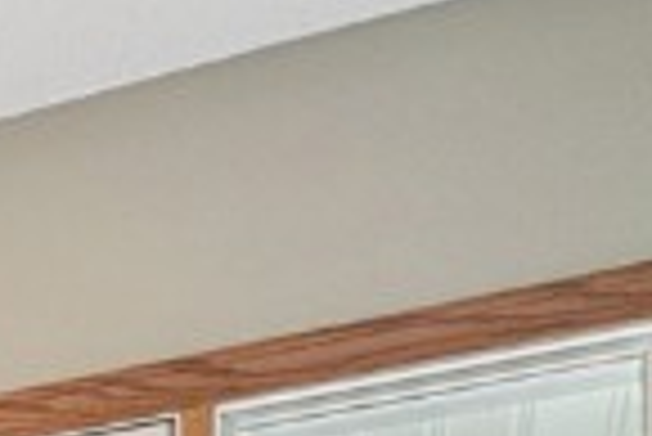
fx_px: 2302
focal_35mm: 127
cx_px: -1641
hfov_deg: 9.4
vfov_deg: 9.2
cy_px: 1182
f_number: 10
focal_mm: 16
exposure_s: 1/2
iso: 400
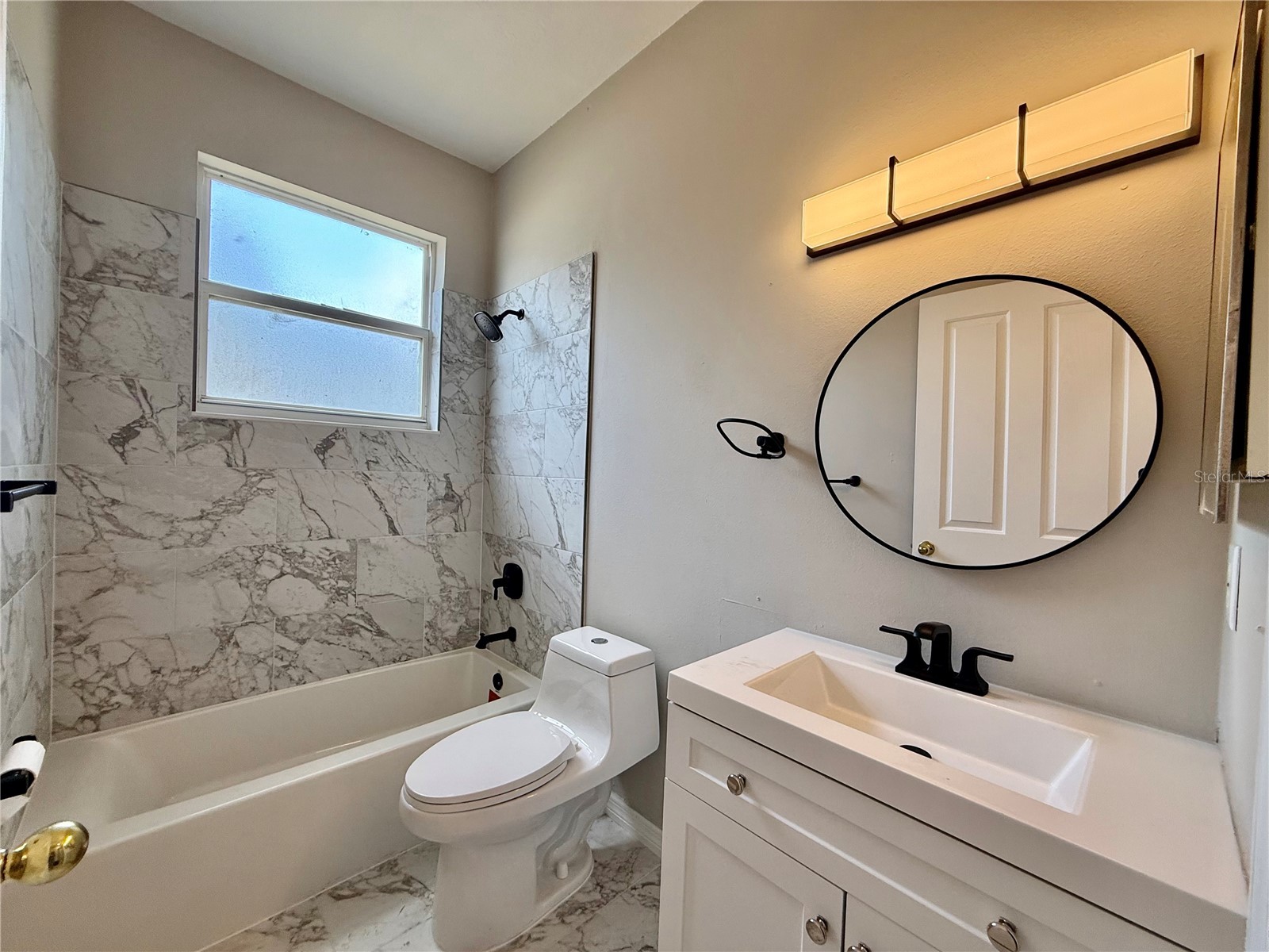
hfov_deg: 102.1
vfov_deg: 85.7
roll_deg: -1.0
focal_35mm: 14
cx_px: 634
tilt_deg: -0.4
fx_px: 513
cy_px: 476
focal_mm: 2.22
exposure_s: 1/120
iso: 100
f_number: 2.2
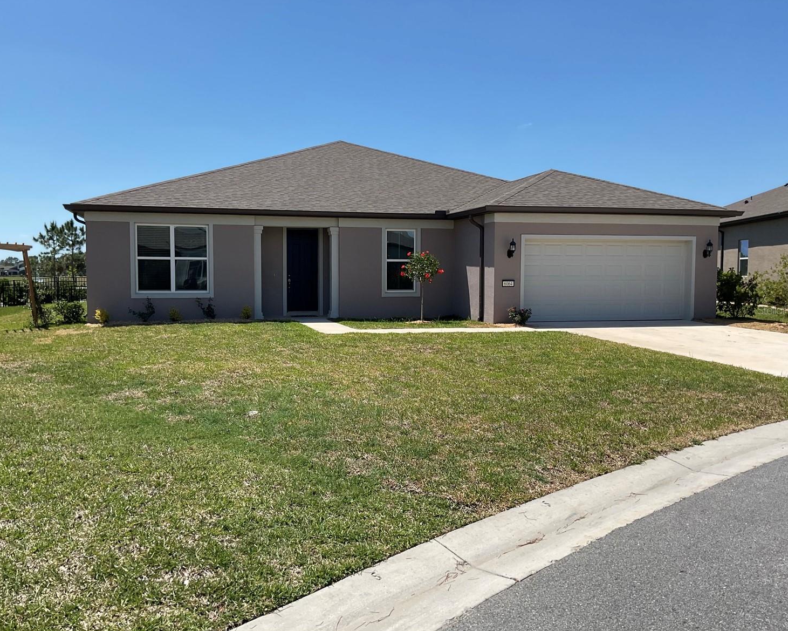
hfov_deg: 57.2
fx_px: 723
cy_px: 310
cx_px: 377
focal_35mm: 31
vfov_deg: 47.1
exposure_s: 1/2538
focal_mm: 3
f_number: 1.8
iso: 16
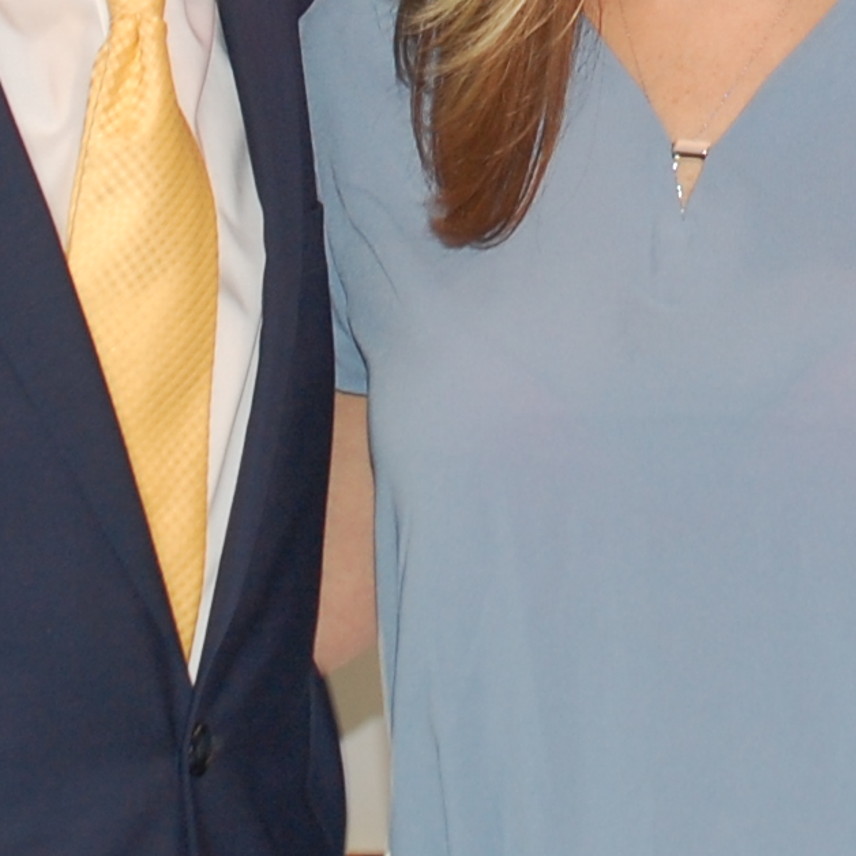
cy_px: -365
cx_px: 722
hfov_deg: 9.2
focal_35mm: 189
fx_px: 5289
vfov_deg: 9.1
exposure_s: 1/60
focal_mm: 31
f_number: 4.2
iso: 400
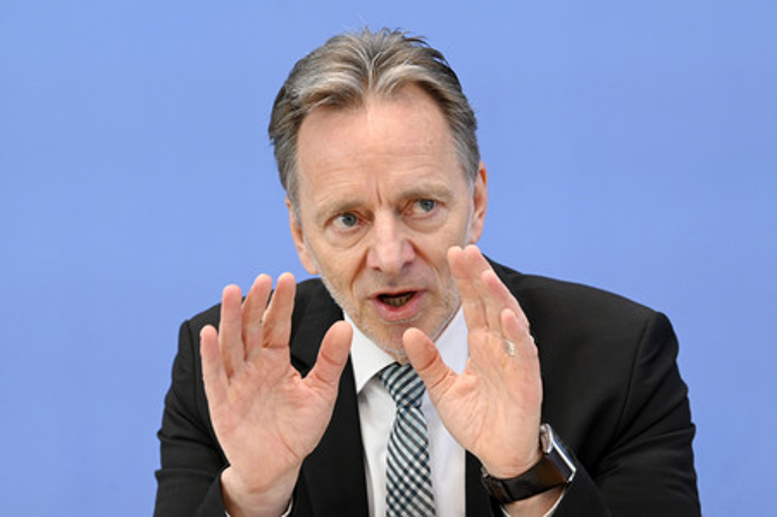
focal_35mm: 120
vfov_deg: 11.4
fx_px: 2588
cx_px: 388
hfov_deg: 17.1
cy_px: 258
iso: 4000
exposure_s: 1/640
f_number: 5.6
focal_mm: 120
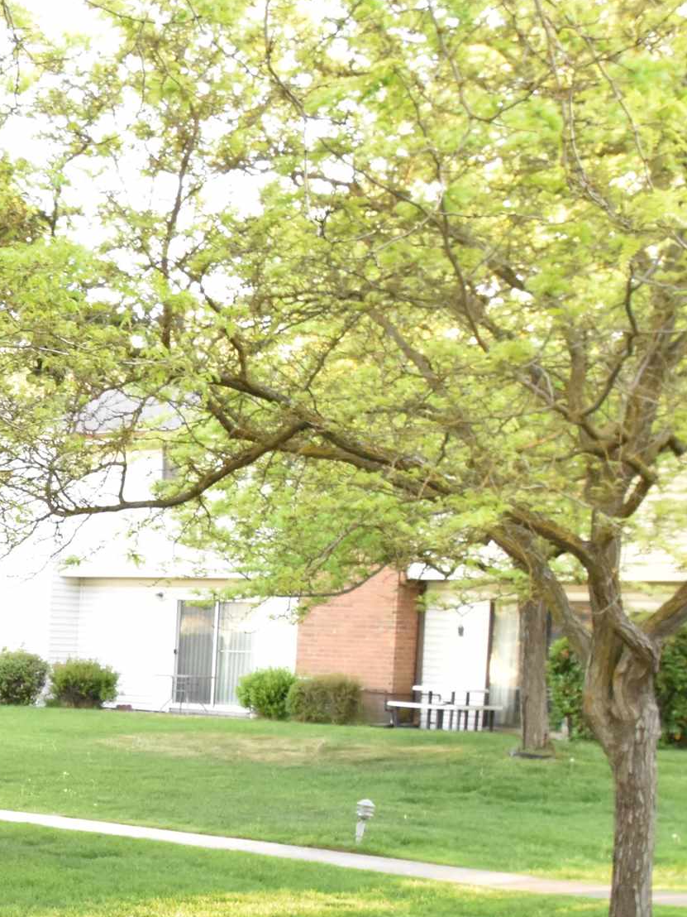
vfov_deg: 23.8
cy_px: 819
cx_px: -397
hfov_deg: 16.5
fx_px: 2117
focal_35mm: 80
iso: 1600
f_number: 8
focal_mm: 20
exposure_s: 1/60
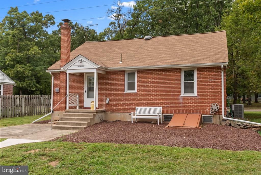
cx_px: 130
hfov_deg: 54.4
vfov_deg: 37.9
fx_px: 254
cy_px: 88
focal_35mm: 35
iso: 800
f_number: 11
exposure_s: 1/500
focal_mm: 35
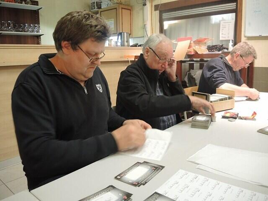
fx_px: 217
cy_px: 100
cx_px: 134
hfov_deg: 63.4
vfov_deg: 49.7
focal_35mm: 28
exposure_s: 1/15
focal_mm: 6
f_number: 2
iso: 400
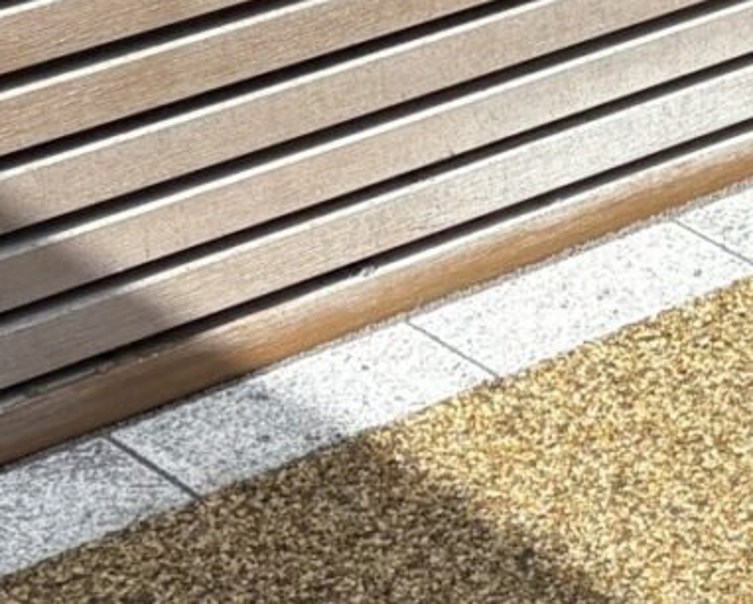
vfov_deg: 9.1
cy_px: 405
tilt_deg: -27.9
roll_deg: -8.1
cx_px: 2003
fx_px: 3791
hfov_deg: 9.6
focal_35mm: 170
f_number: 1.6
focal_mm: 5.96
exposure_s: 1/2865
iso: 50
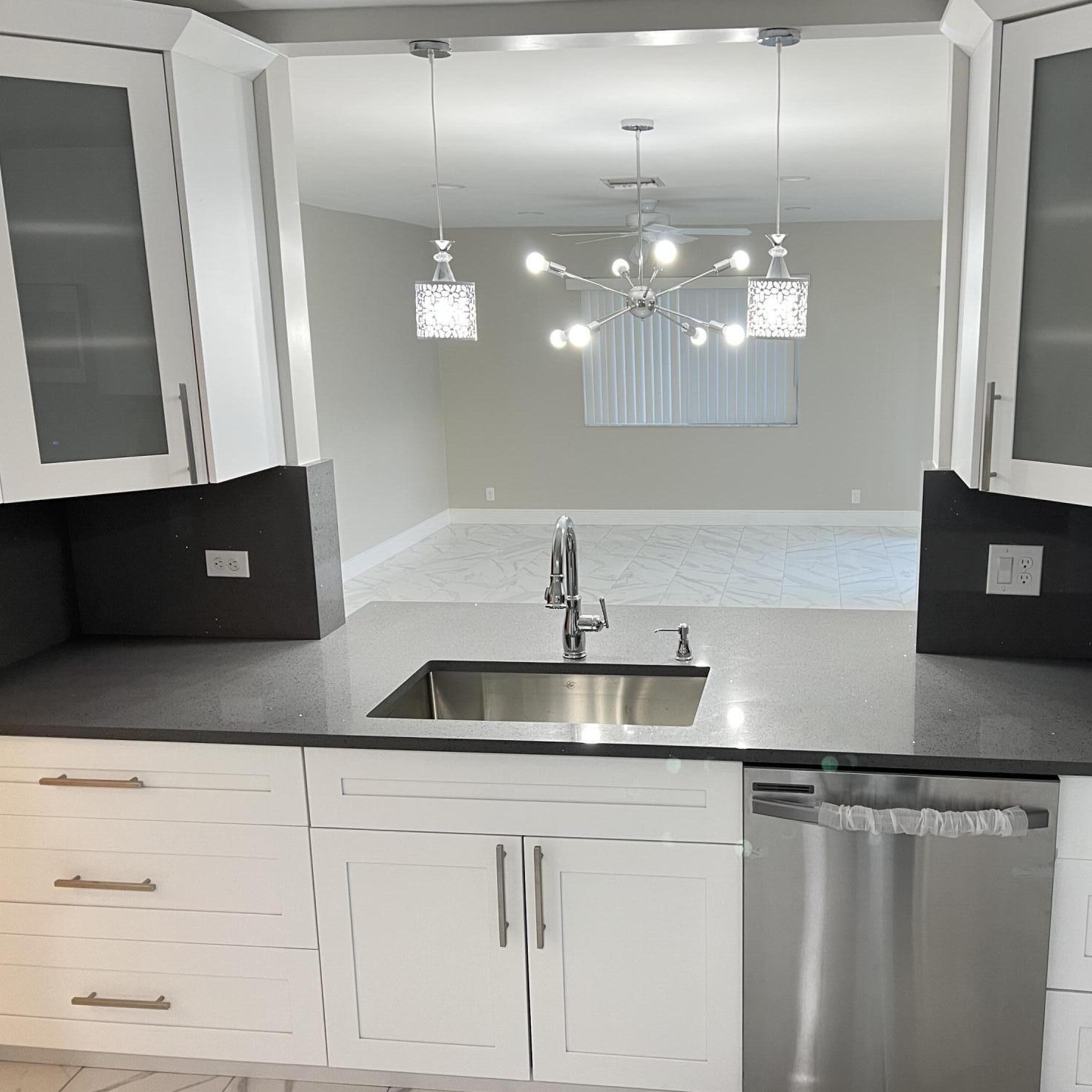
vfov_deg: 52.5
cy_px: 550
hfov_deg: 51.9
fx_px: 1106
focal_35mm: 31
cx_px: 697
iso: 100
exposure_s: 1/60
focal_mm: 5.7
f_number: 1.5
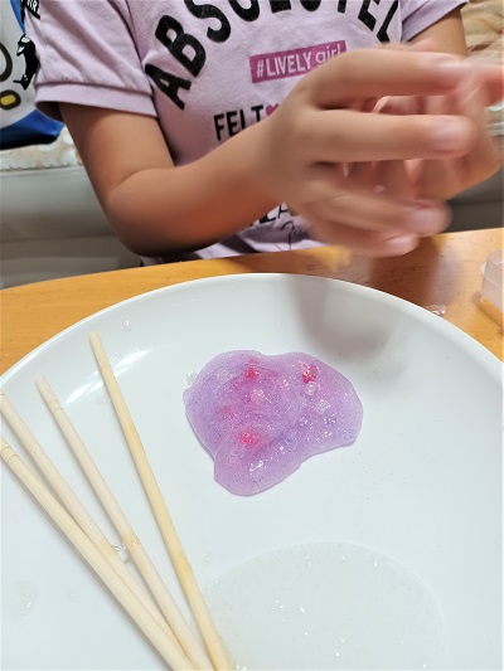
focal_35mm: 25
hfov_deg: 54.9
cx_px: 252
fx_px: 485
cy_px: 336
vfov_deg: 69.4
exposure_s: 1/24
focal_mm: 4.6
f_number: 1.8
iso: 400
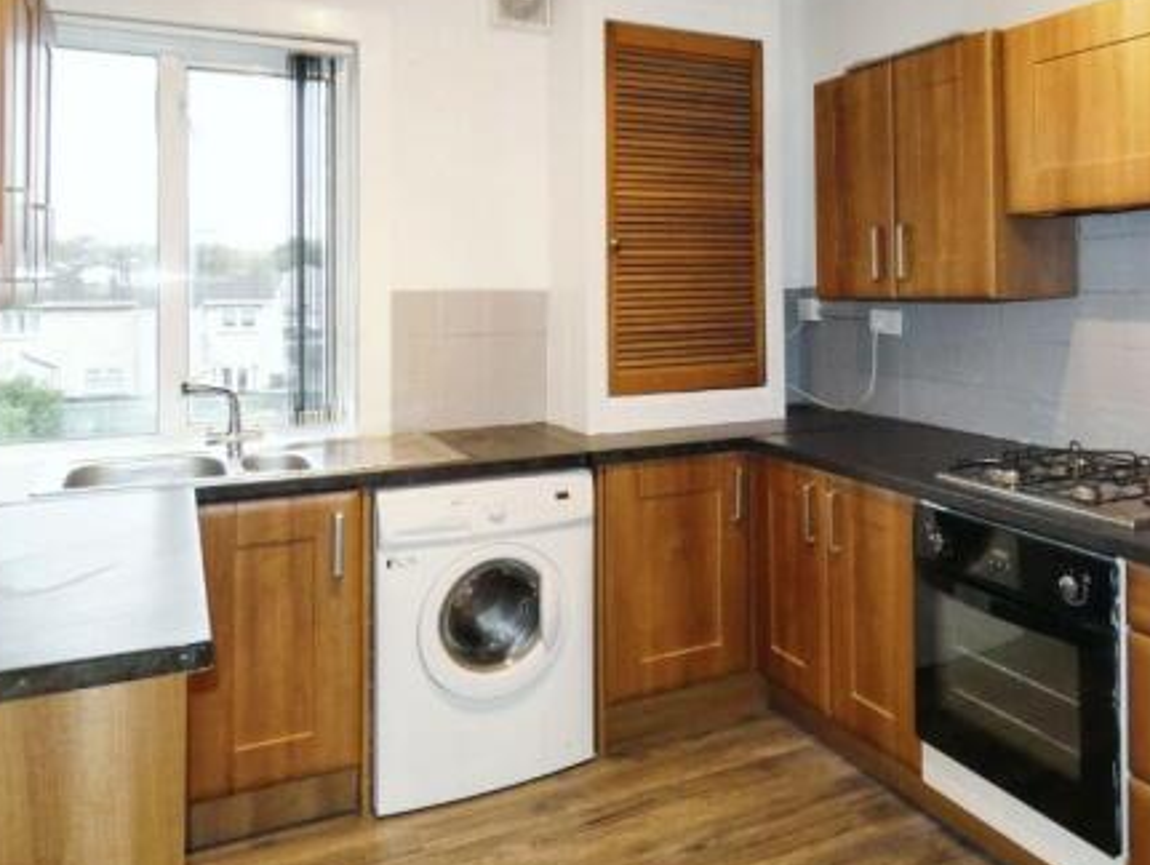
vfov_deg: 51.4
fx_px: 898
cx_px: 736
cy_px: 461
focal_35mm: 27
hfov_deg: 64.1
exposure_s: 1/60
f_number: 2.8
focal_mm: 3.6
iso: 500
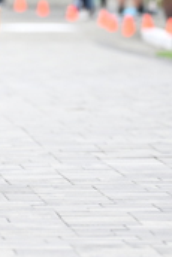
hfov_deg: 2.2
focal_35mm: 639
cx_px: -8
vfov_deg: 3.2
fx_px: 4570
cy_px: 115
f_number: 2.8
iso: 1600
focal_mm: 200
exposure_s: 1/1250
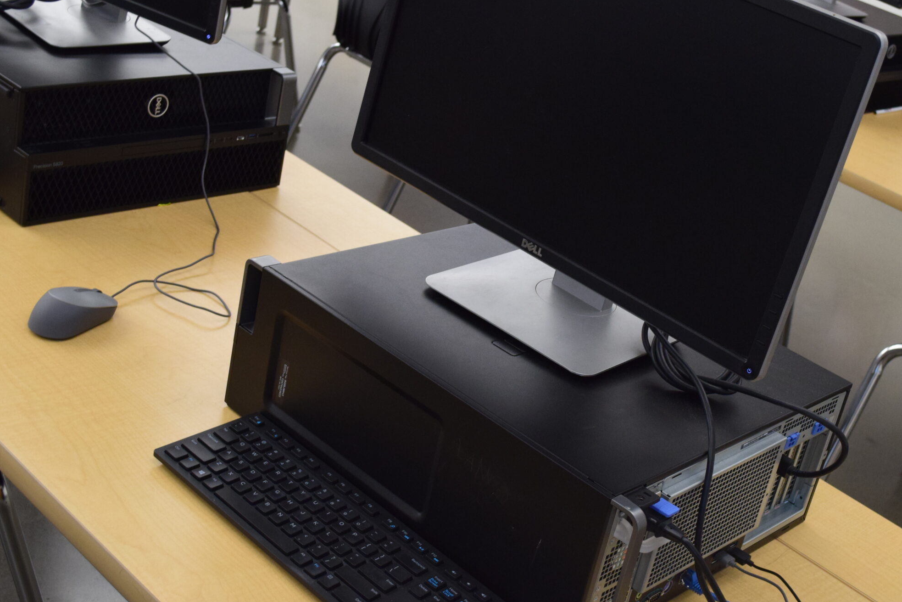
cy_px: 262
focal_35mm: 57
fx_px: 1419
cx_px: 528
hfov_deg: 35.2
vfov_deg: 23.9
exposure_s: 1/15
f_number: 6.3
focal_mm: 29
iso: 1600
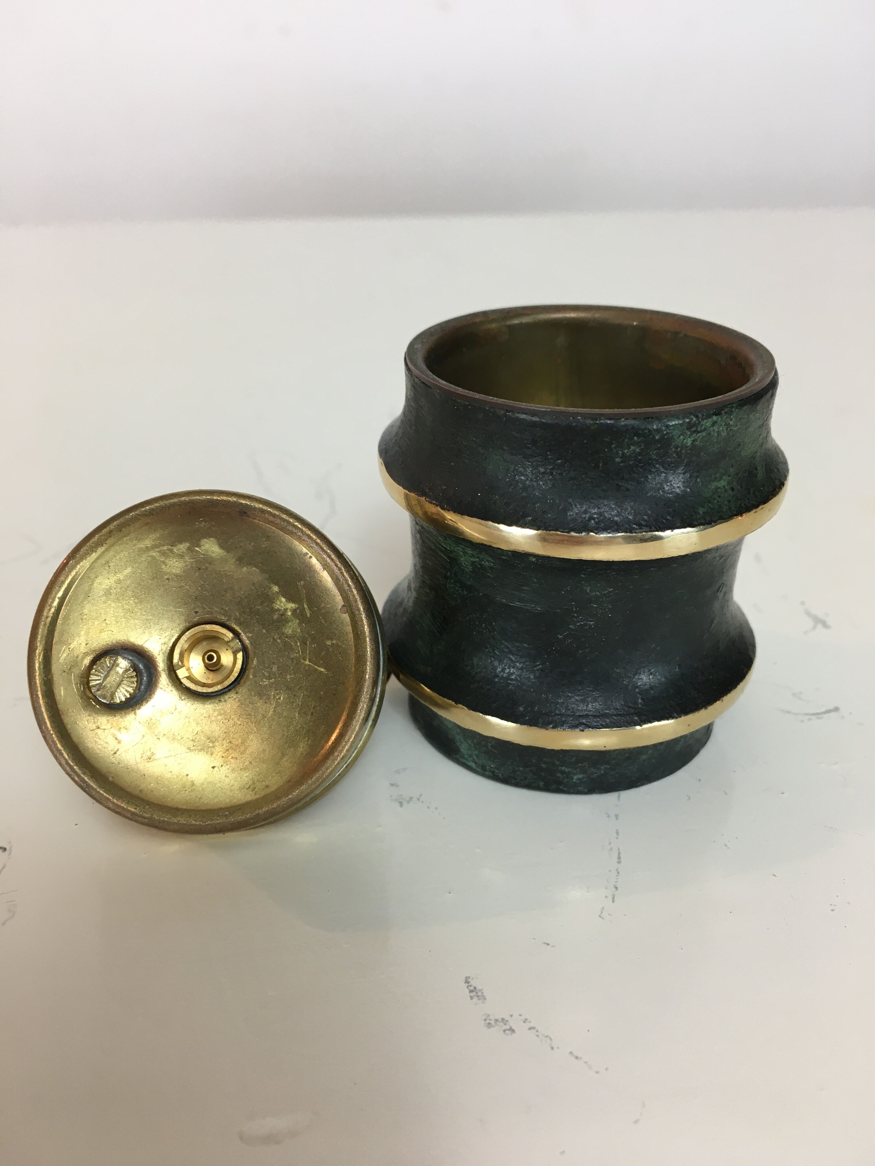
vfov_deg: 61.7
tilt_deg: -28.9
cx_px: 438
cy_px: 583
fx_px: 977
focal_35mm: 29
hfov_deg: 48.2
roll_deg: +0.2
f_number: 2.2
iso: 40
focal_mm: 4.15
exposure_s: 1/33
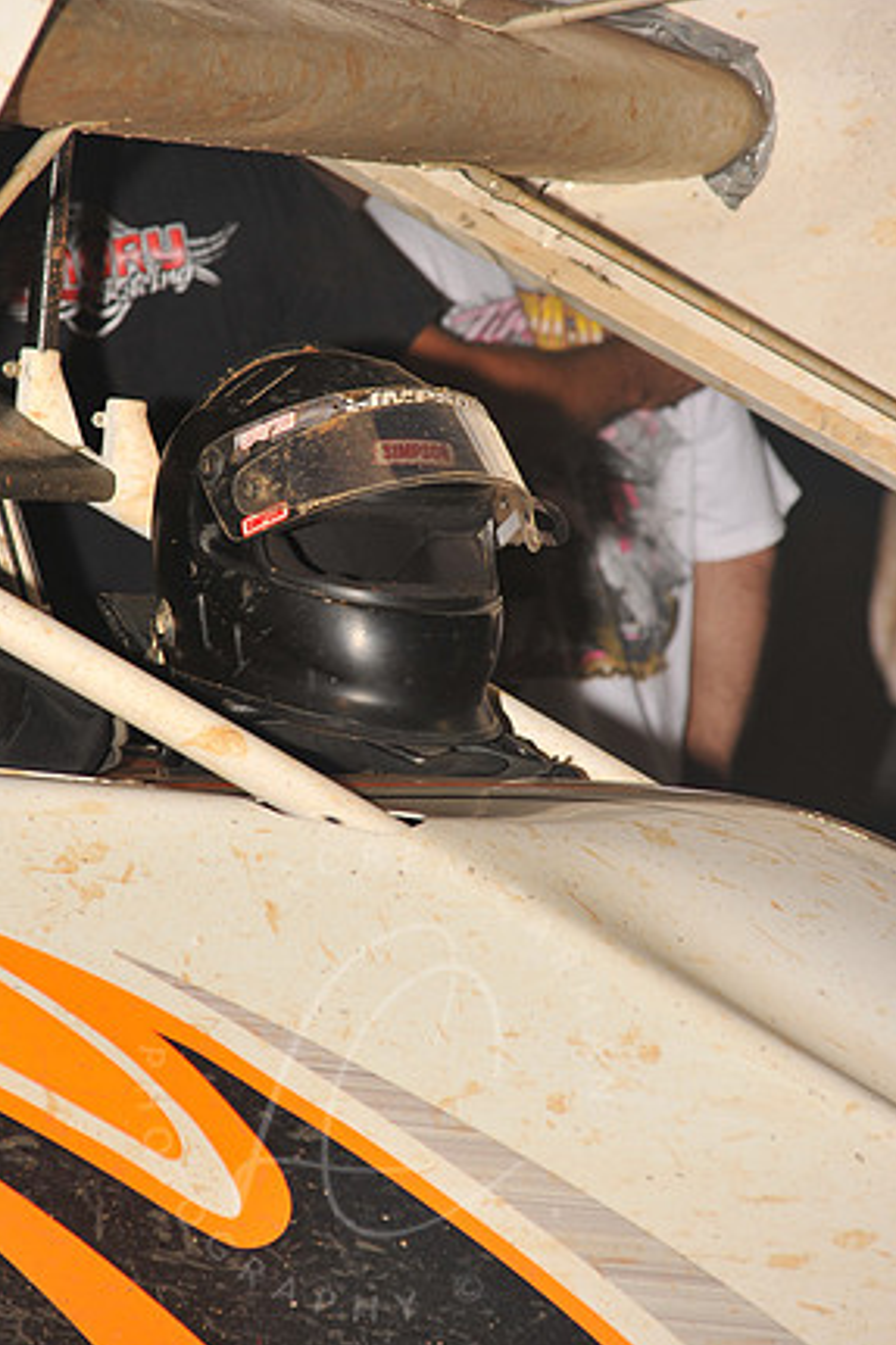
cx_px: 375
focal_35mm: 269
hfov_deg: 5.1
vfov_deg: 7.7
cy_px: 577
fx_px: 10050
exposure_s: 1/250
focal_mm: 200
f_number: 5.6
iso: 500
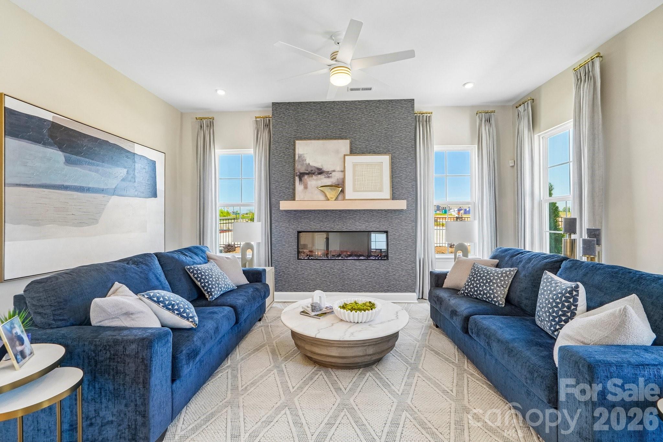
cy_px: 221
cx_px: 332
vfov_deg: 77.3
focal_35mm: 15
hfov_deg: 100.4
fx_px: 276
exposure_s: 1/30
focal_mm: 10
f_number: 8
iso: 400
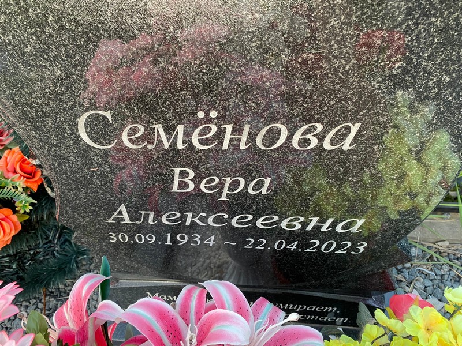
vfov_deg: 53.1
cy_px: 173
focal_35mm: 26
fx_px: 347
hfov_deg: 67.3
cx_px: 231
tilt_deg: -48.5
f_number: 1.8
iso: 125
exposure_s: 1/93
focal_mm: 4.25
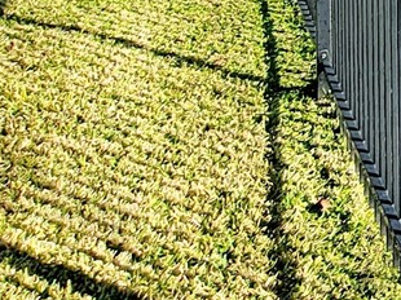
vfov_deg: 14.9
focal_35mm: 86
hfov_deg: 14.6
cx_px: 964
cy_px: -239
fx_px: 995
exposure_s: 1/1667
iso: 50
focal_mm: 2.2
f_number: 2.2
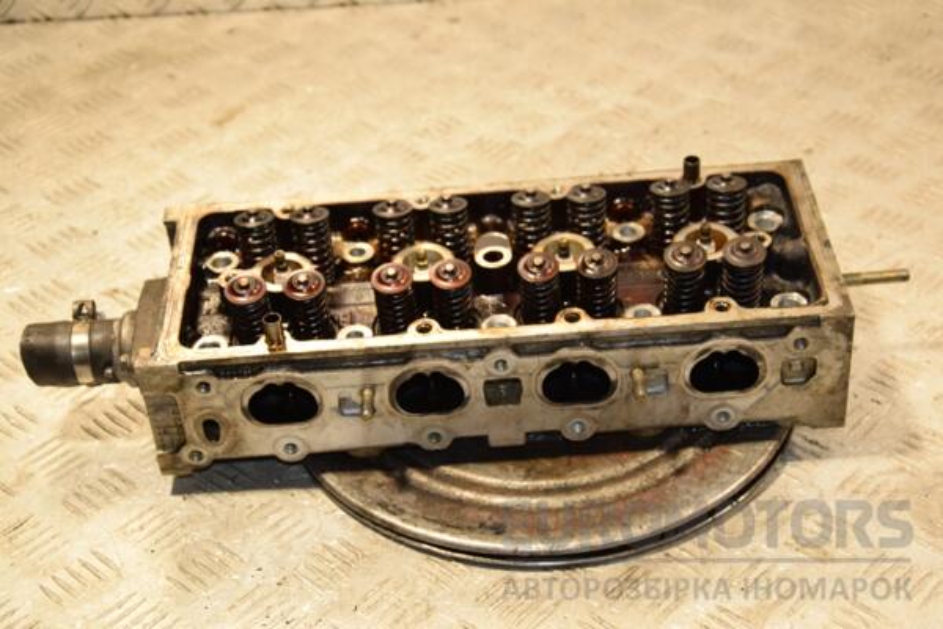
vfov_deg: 21.6
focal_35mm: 63
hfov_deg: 31.9
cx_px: 472
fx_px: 1650
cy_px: 314
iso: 800
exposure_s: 1/125
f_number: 4.8
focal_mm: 42
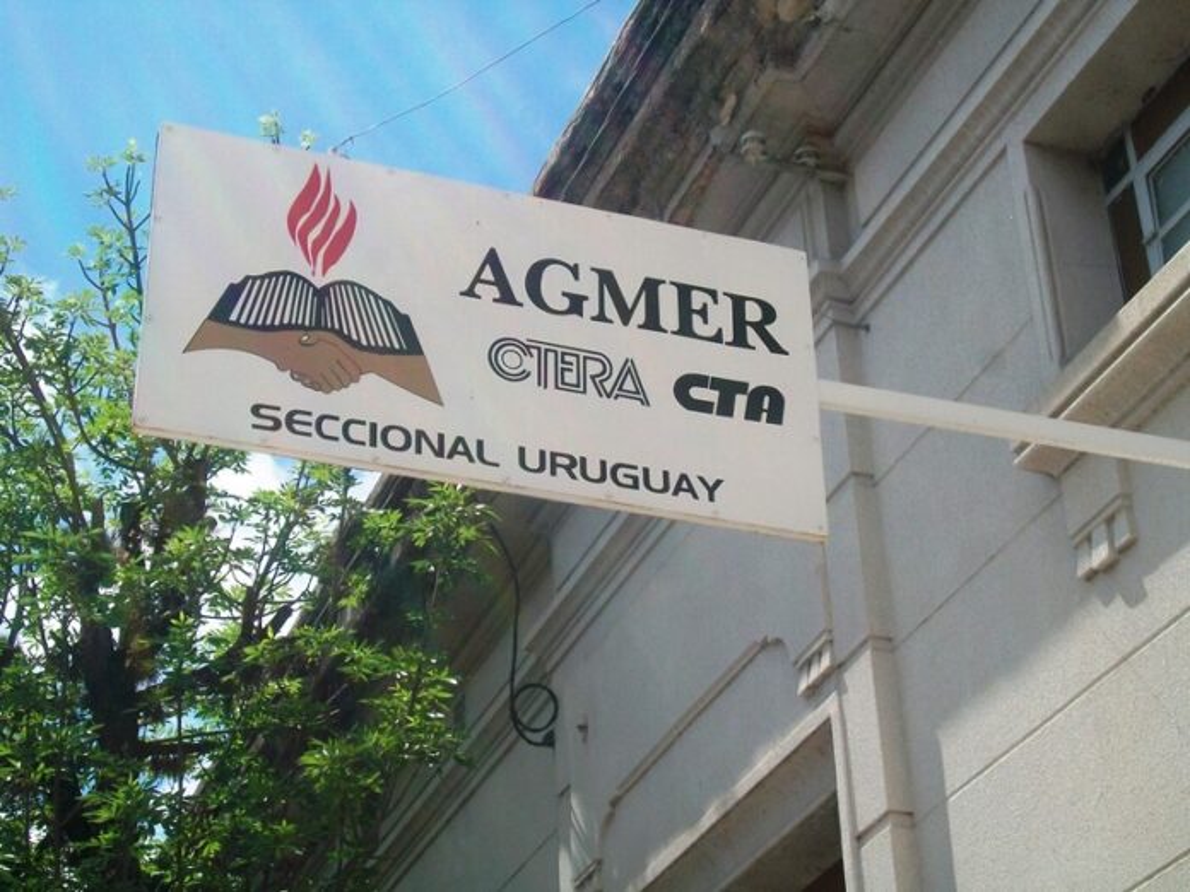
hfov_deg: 27.8
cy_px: 446
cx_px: 595
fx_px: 2406
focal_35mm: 70
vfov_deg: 21.0
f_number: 6.7
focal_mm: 11.6
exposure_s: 1/400
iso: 80
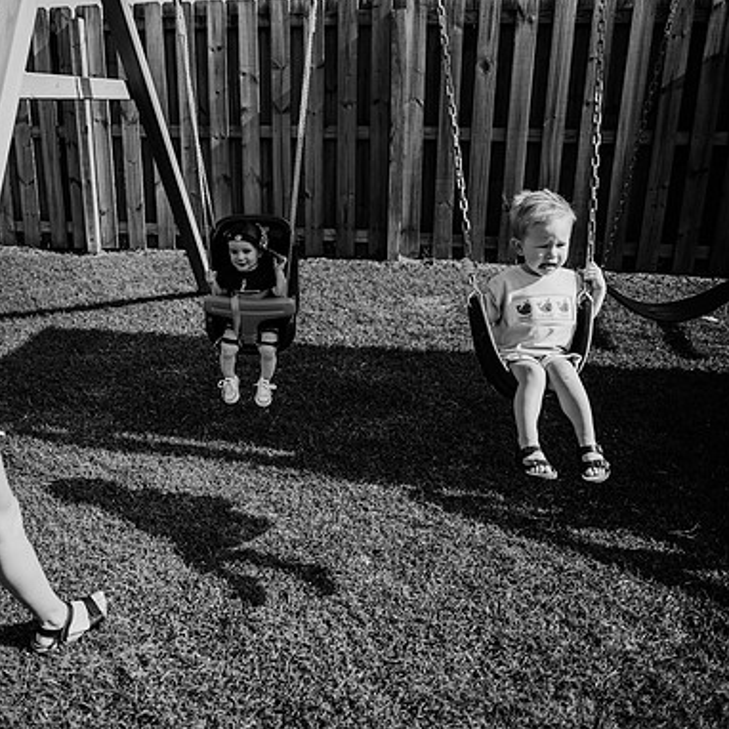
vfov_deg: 52.5
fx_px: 739
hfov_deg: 51.5
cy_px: 362
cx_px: 240
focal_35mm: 31
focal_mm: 24
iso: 100
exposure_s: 1/2500
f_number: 2.2
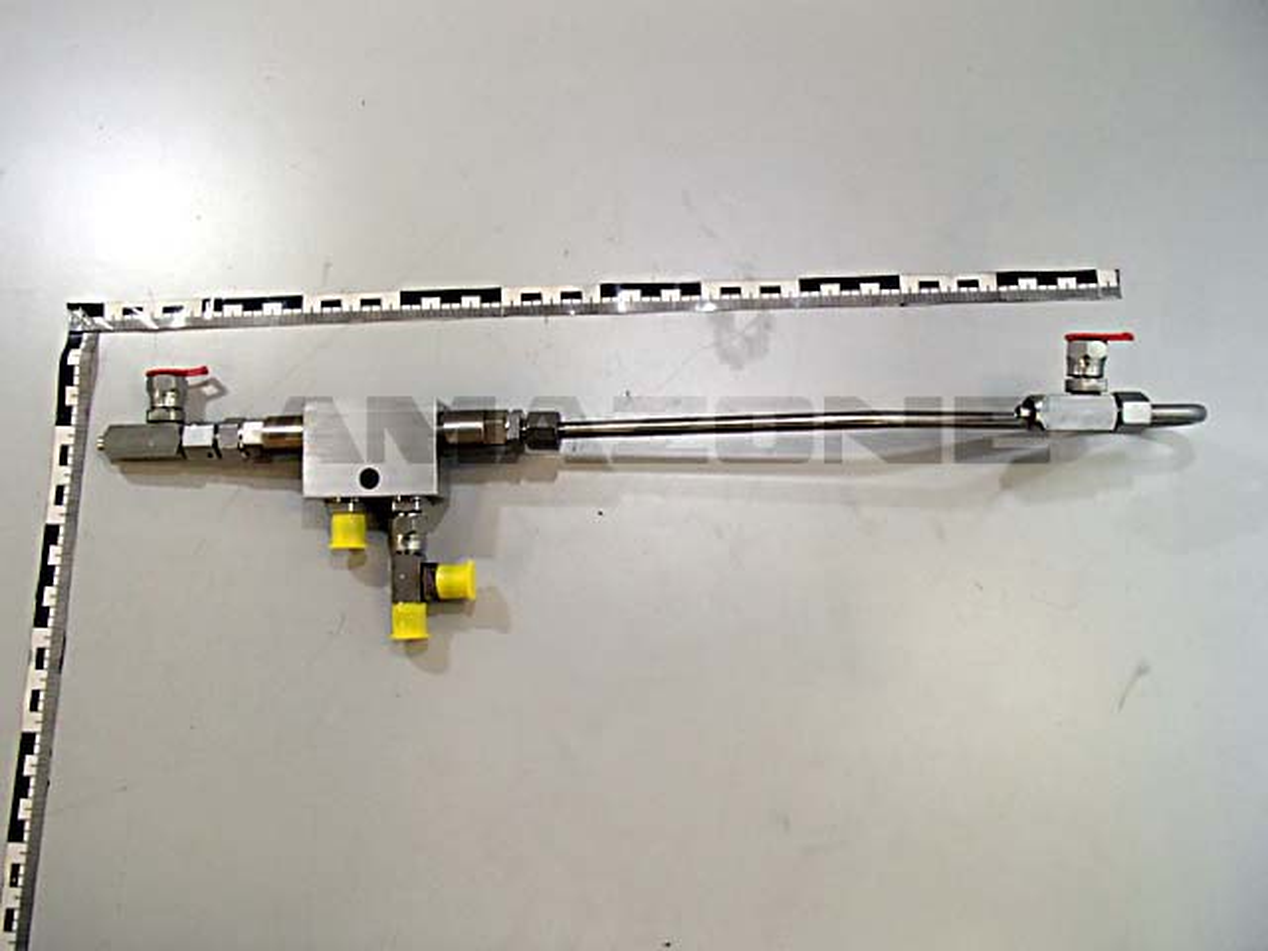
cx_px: 634
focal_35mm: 36
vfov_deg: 39.7
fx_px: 1319
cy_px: 476
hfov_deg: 51.4
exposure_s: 1/40
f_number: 4.5
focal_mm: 6.45
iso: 500
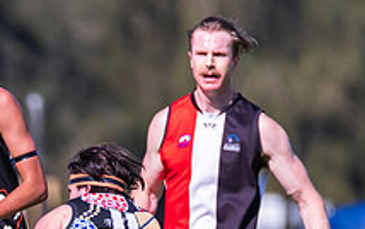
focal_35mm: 1811
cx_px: -94
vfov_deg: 0.7
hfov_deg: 1.2
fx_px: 18024
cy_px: 352
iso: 800
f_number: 6.3
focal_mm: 550
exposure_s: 1/2500
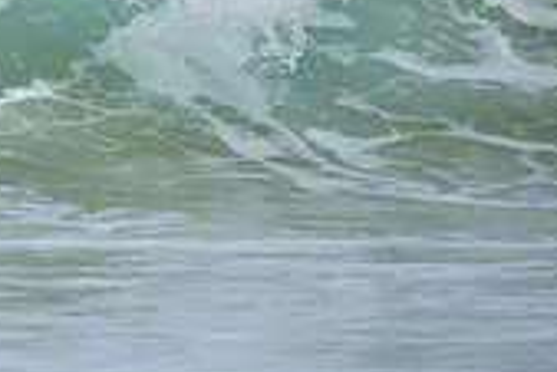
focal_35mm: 1718
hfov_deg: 1.2
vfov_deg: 0.8
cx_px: -310
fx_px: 26603
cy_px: -153
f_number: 5.6
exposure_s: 1/2000
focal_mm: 500
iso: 250
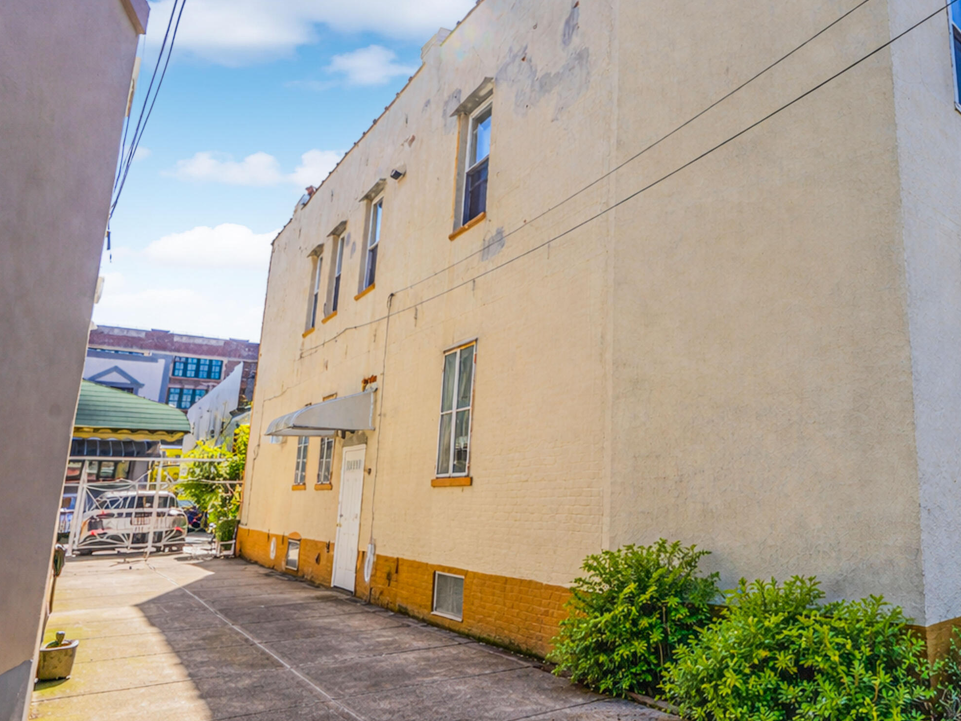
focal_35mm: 25
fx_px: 694
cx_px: 729
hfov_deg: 64.9
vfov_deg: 54.9
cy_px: 351
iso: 100
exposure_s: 1/125
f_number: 9
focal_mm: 17
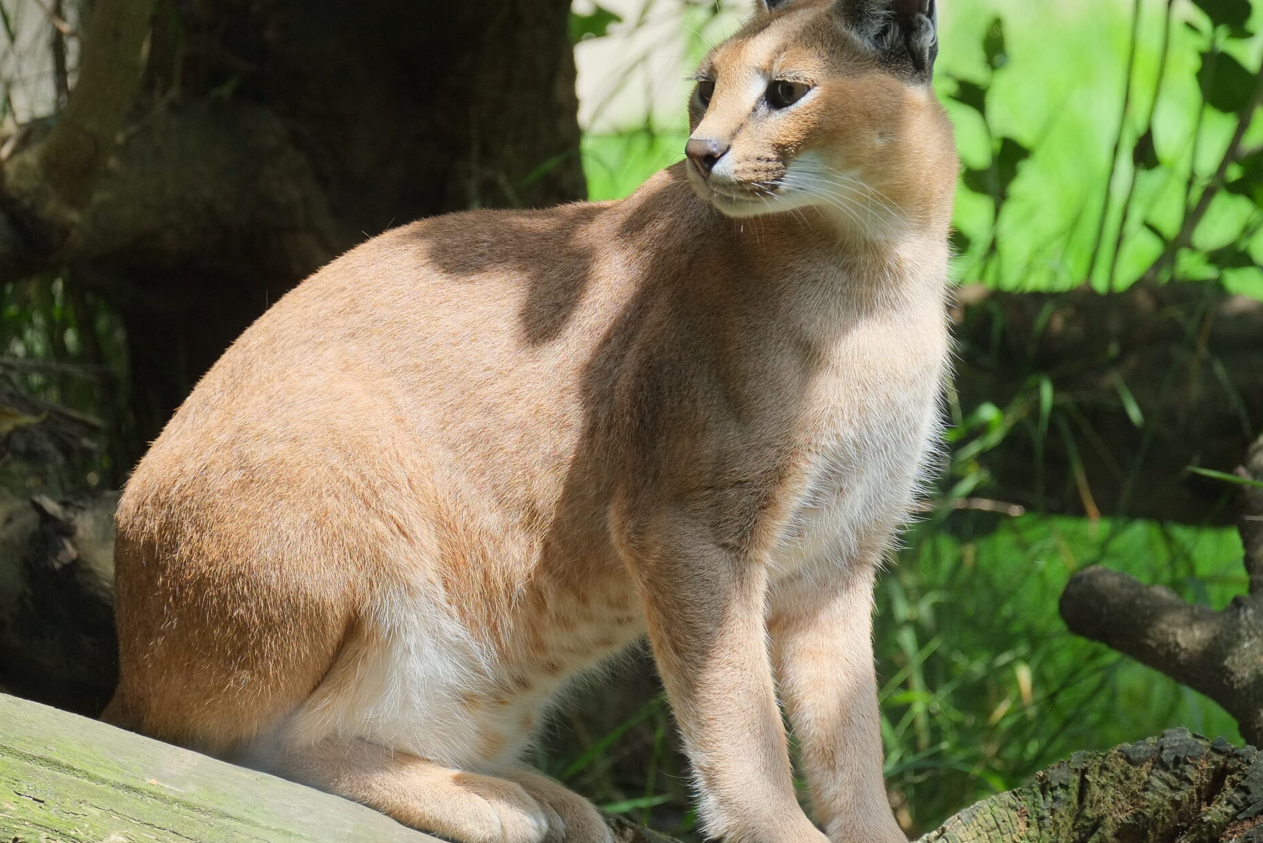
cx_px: 576
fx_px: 8807
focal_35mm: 251
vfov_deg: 5.5
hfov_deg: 8.2
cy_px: 340
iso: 800
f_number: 4.2
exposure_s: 1/800
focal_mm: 121.8
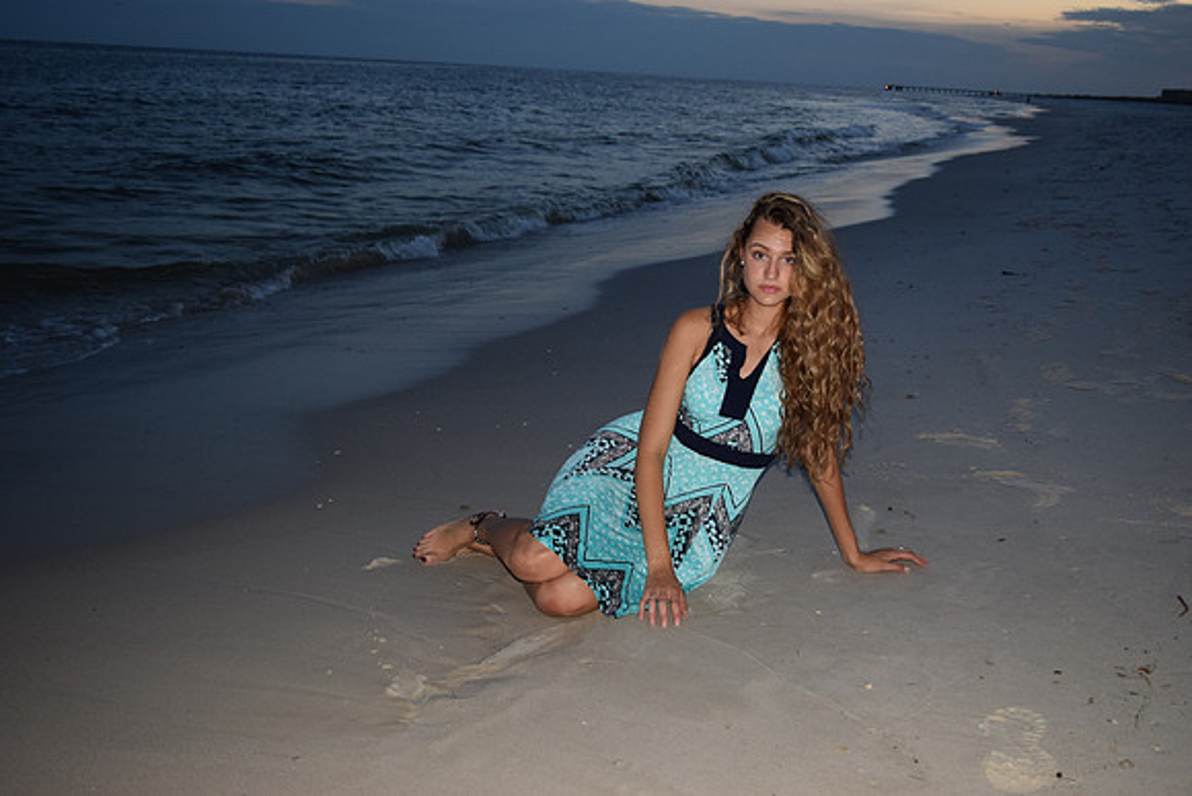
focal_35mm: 38
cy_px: 398
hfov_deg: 51.3
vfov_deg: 35.5
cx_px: 596
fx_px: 1242
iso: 1000
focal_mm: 25
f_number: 4
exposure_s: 1/60
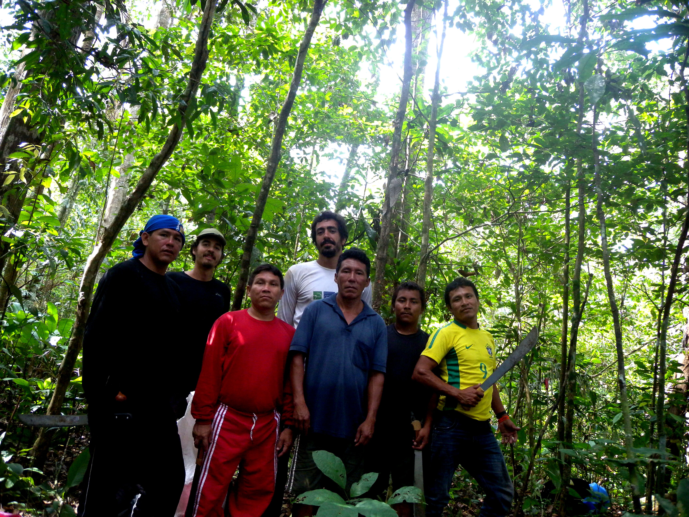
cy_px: 258
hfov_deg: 63.4
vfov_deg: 49.7
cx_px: 344
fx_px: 557
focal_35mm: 28
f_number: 2.7
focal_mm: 6
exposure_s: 1/61
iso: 288
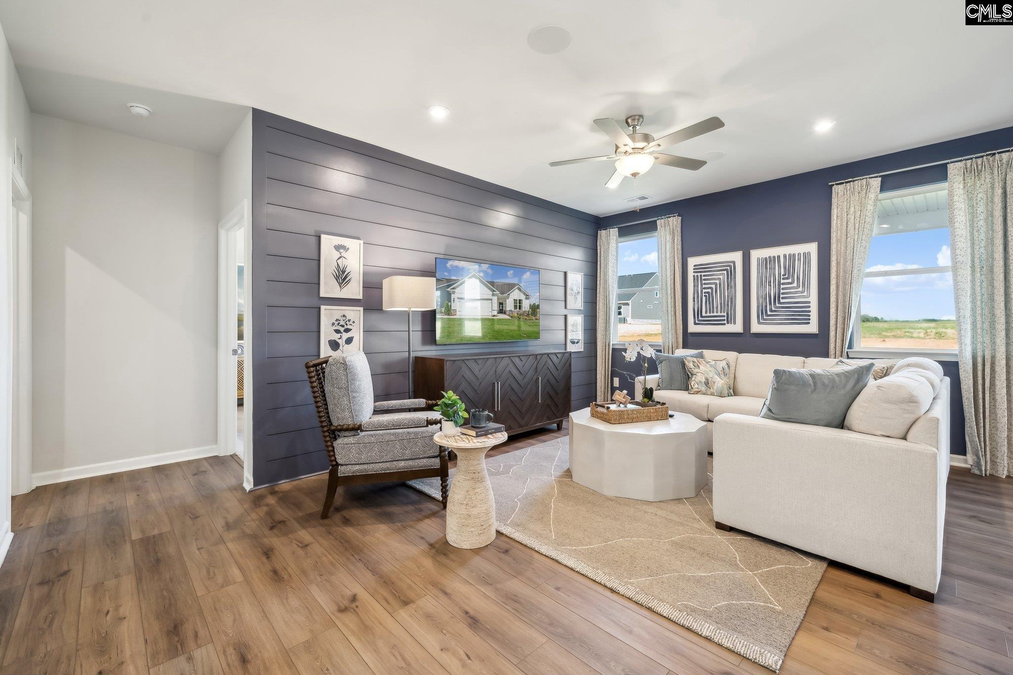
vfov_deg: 81.2
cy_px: 338
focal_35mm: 14
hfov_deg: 104.3
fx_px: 394
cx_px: 506
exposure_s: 1/10
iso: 160
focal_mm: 14
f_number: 7.1
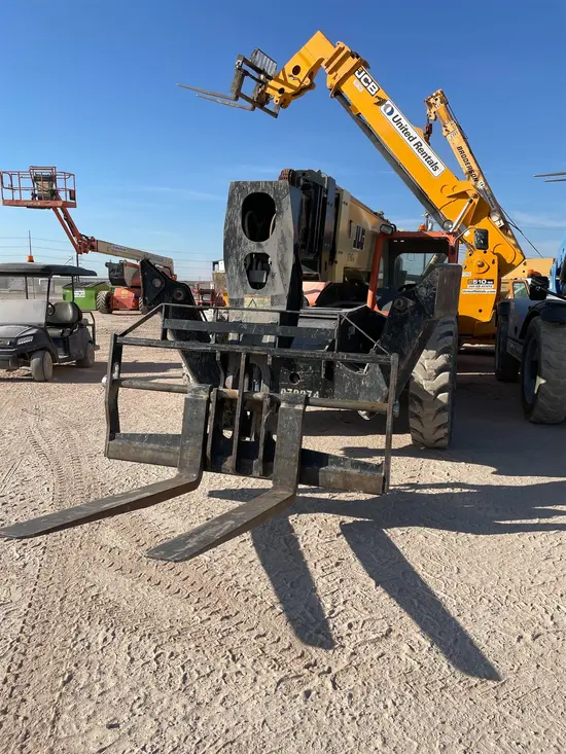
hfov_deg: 53.1
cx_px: 283
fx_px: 567
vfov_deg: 67.3
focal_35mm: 26
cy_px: 377
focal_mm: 4.2
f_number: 1.6
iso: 50
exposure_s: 1/5051
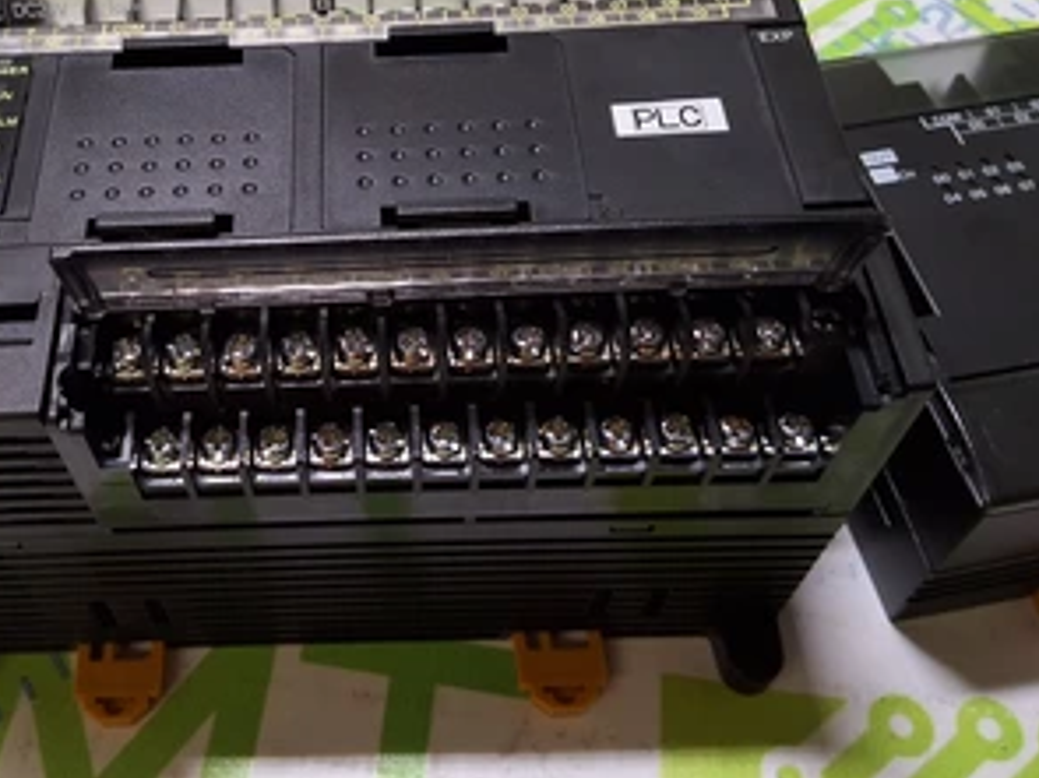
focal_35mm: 38
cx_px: 342
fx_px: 1140
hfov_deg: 48.1
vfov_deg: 37.3
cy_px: 253
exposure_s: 1/60
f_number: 1.9
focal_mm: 2.91
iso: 50
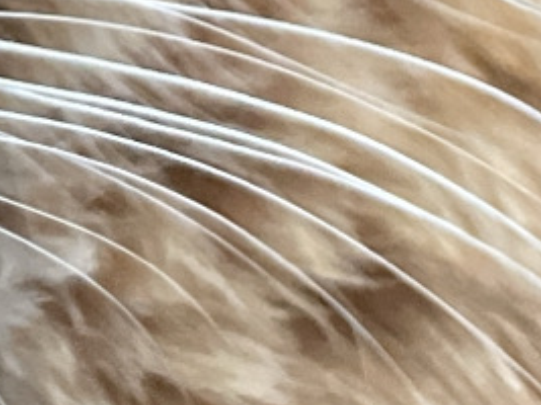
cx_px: -383
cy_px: -622
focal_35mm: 195
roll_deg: +7.2
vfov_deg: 7.1
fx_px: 3046
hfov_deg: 9.7
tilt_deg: -5.6
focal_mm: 4.2
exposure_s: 1/35
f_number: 1.6
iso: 640
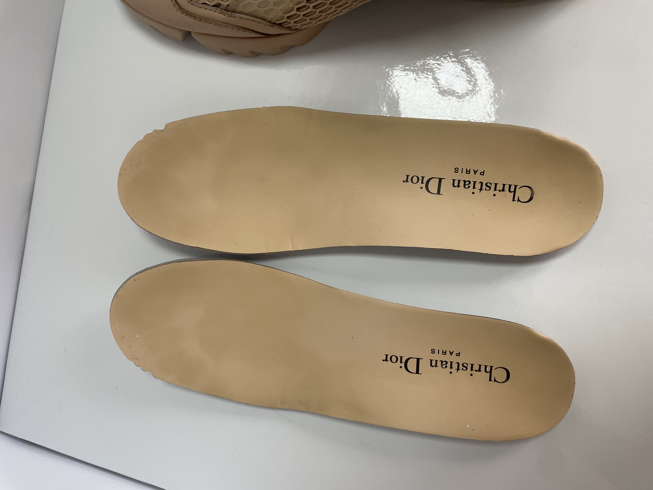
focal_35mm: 26
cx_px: 326
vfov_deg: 53.1
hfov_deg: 67.3
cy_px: 245
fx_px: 490
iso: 40
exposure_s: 1/121
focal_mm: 4.2
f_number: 1.6
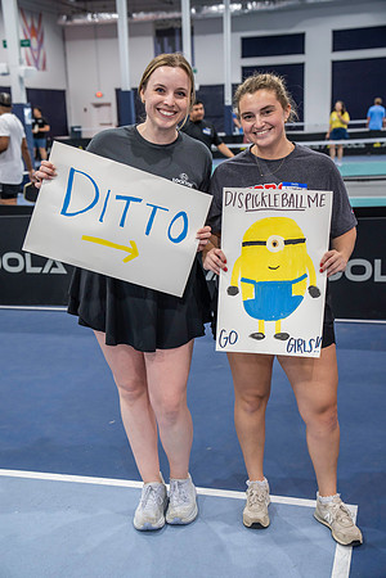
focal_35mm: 48
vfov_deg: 41.1
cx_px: 193
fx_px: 772
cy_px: 289
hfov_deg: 28.1
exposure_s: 1/160
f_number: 4
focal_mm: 48
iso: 1250
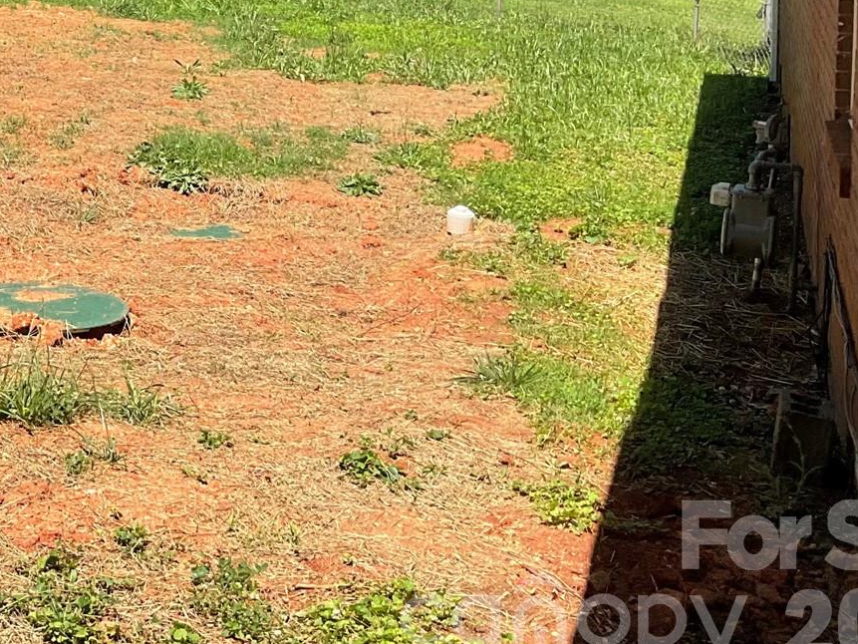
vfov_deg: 20.3
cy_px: -70
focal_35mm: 69
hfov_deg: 26.5
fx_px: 1710
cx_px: -21
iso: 16
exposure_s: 1/978
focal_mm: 3
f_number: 1.8
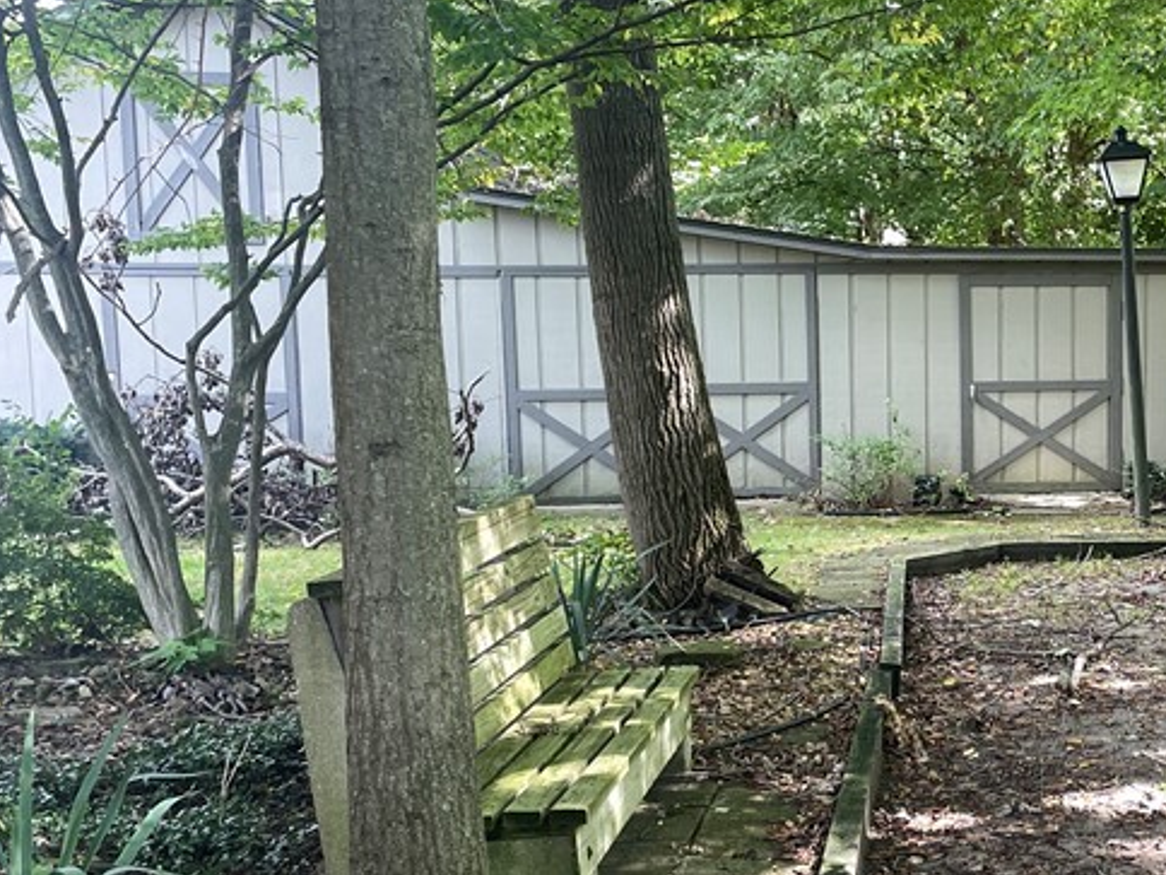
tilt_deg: -6.4
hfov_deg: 33.1
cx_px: 1053
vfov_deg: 26.5
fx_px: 1853
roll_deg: +0.5
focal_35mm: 55
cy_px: 533
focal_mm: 4.2
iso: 80
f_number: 1.6
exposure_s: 1/121
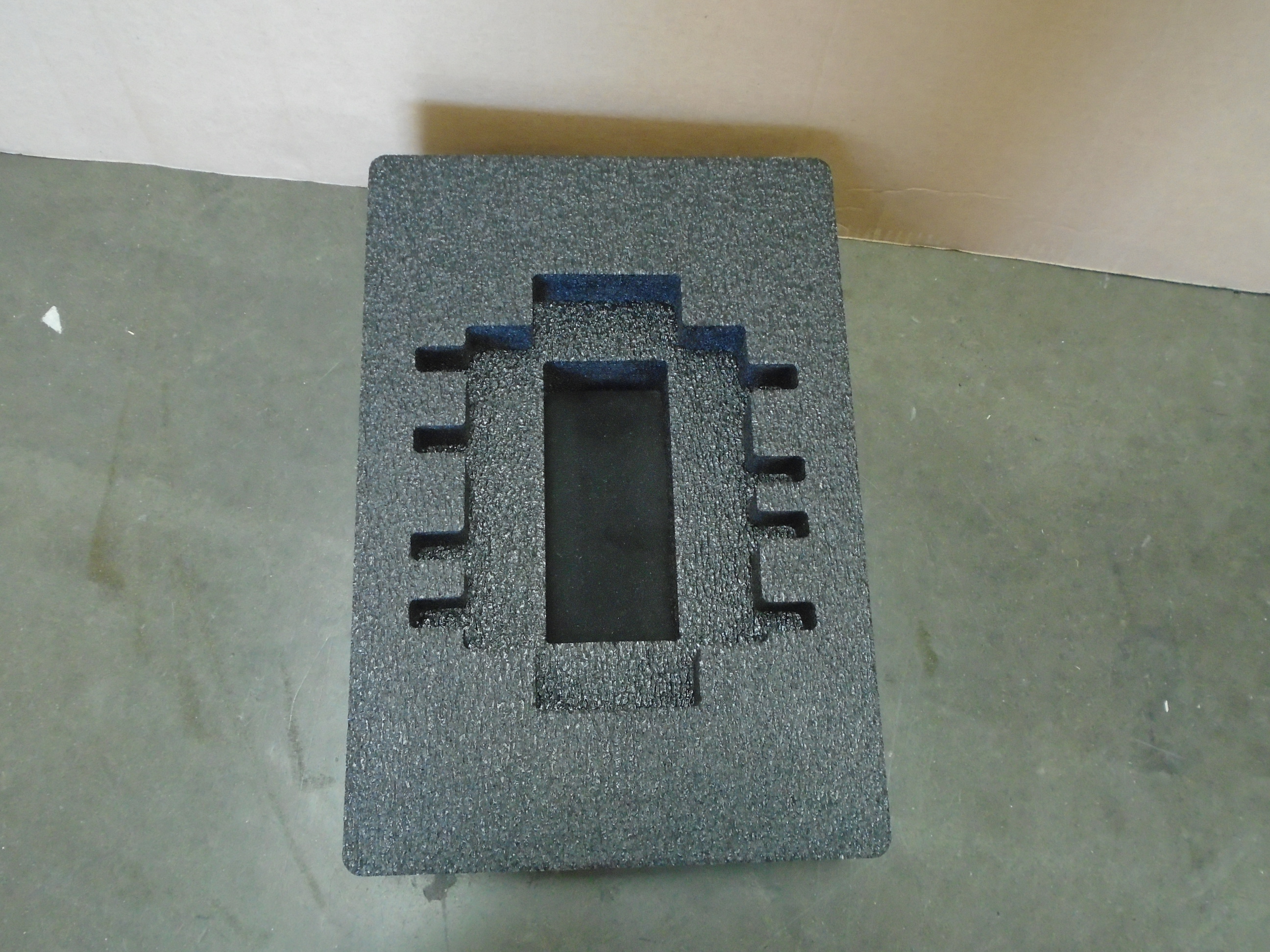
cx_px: 635
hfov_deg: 58.4
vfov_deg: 45.4
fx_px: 1137
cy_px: 476
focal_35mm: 31
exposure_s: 1/30
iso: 400
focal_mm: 5.5
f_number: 3.5
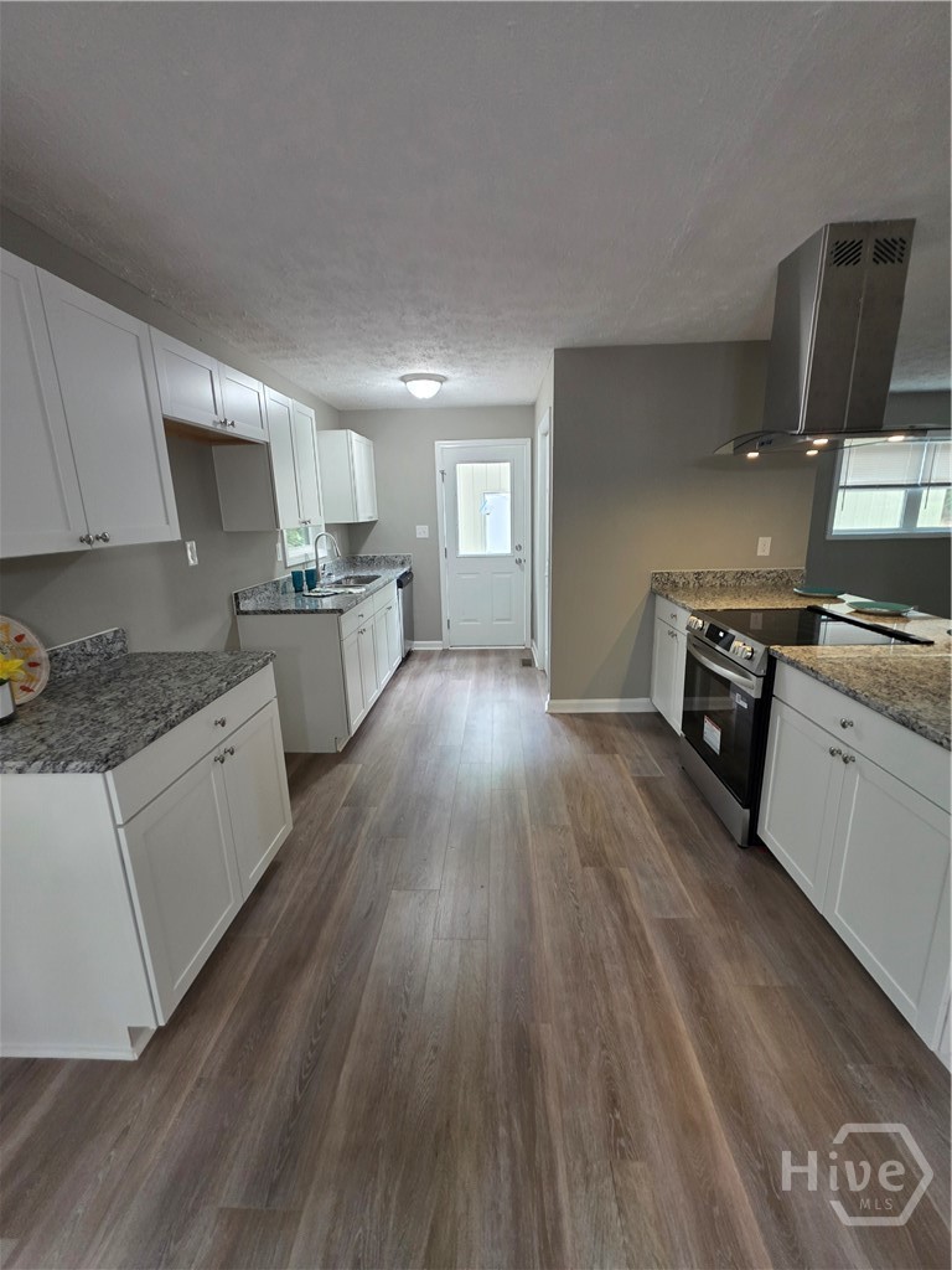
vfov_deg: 106.2
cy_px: 635
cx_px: 476
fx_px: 477
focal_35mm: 13
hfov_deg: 89.9
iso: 320
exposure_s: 1/60
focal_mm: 2.2
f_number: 1.9
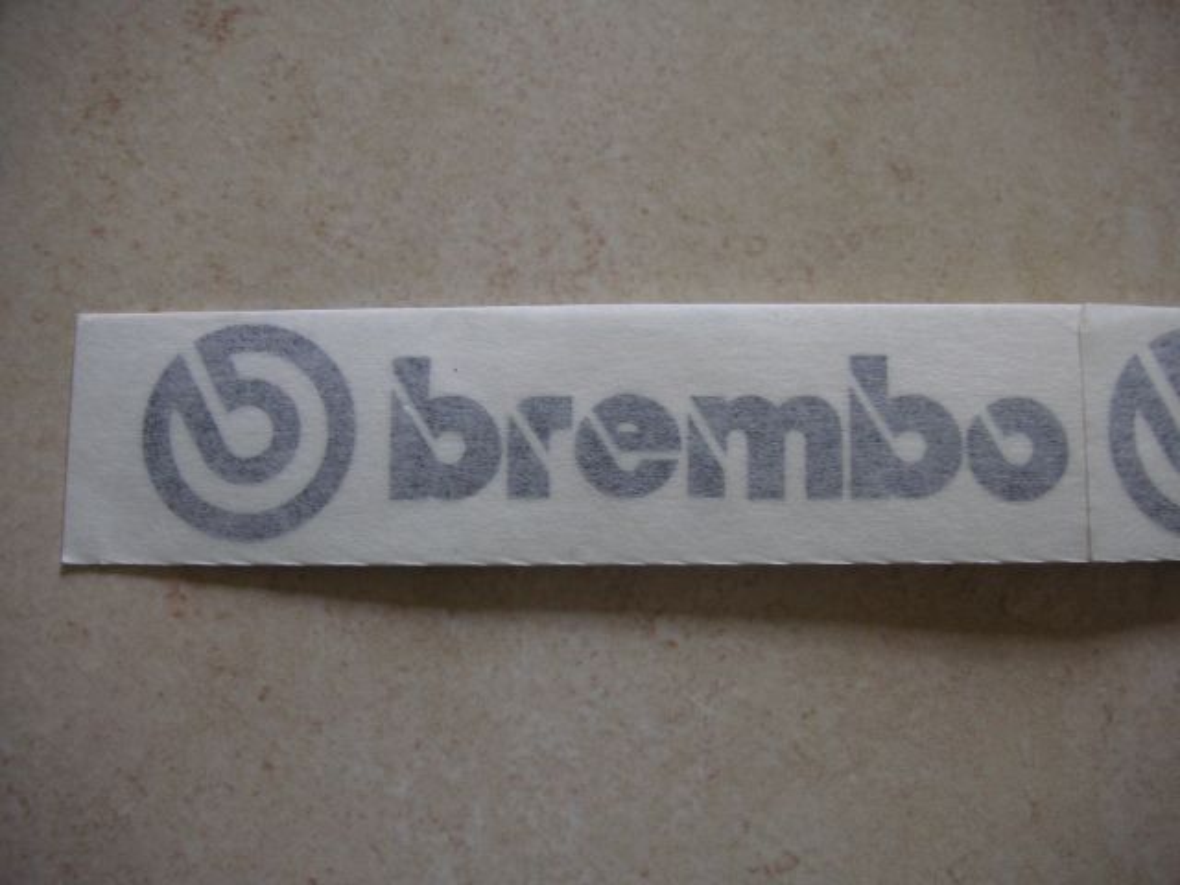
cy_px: 442
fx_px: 1261
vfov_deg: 38.7
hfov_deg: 50.1
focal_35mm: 37
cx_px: 590
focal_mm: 6.1
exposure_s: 1/45
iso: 50
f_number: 2.8
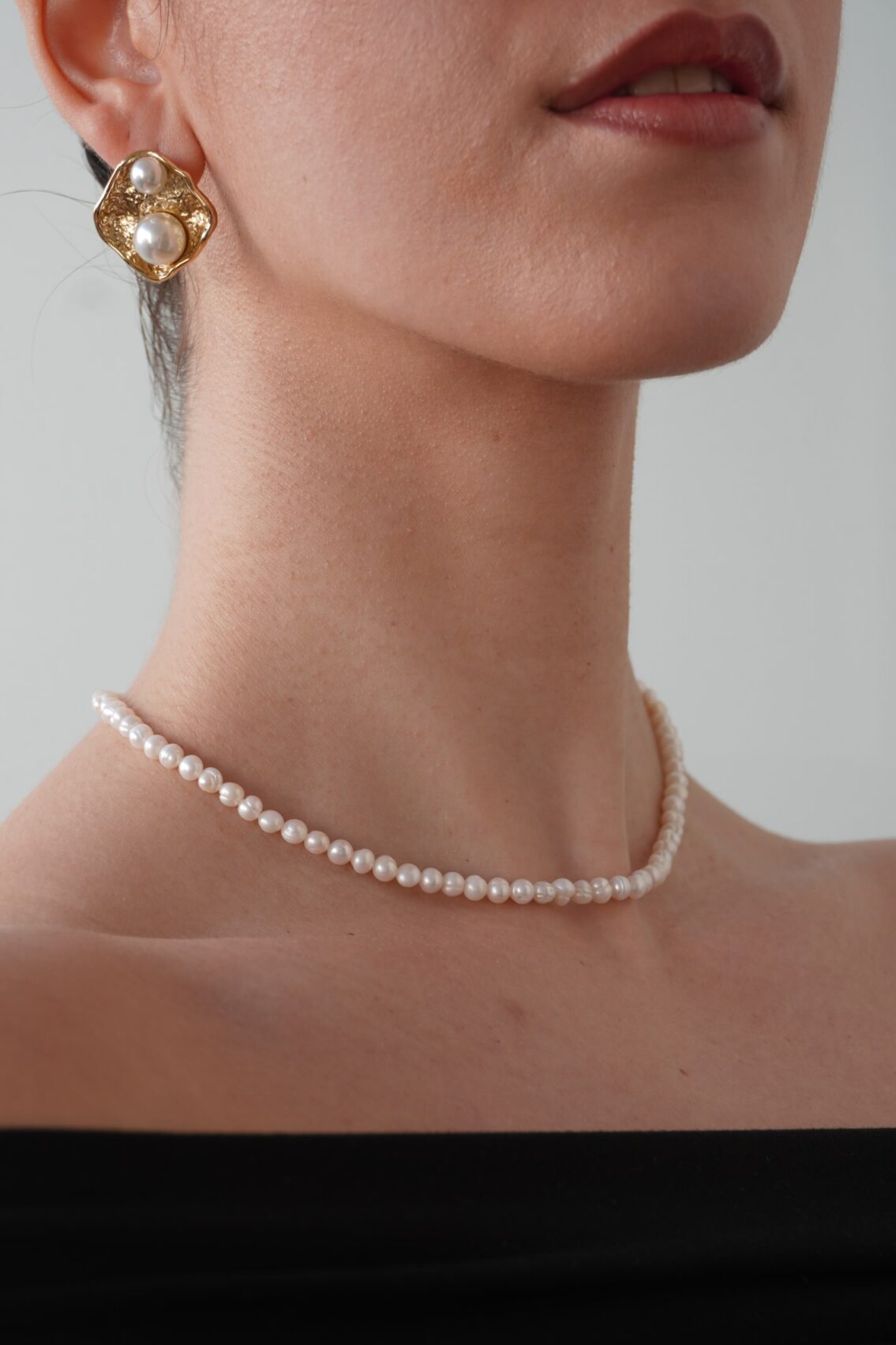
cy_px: 689
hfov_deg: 18.3
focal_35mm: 75
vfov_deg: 27.2
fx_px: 2783
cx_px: 423
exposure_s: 1/40
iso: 80
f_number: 7.1
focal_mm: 47
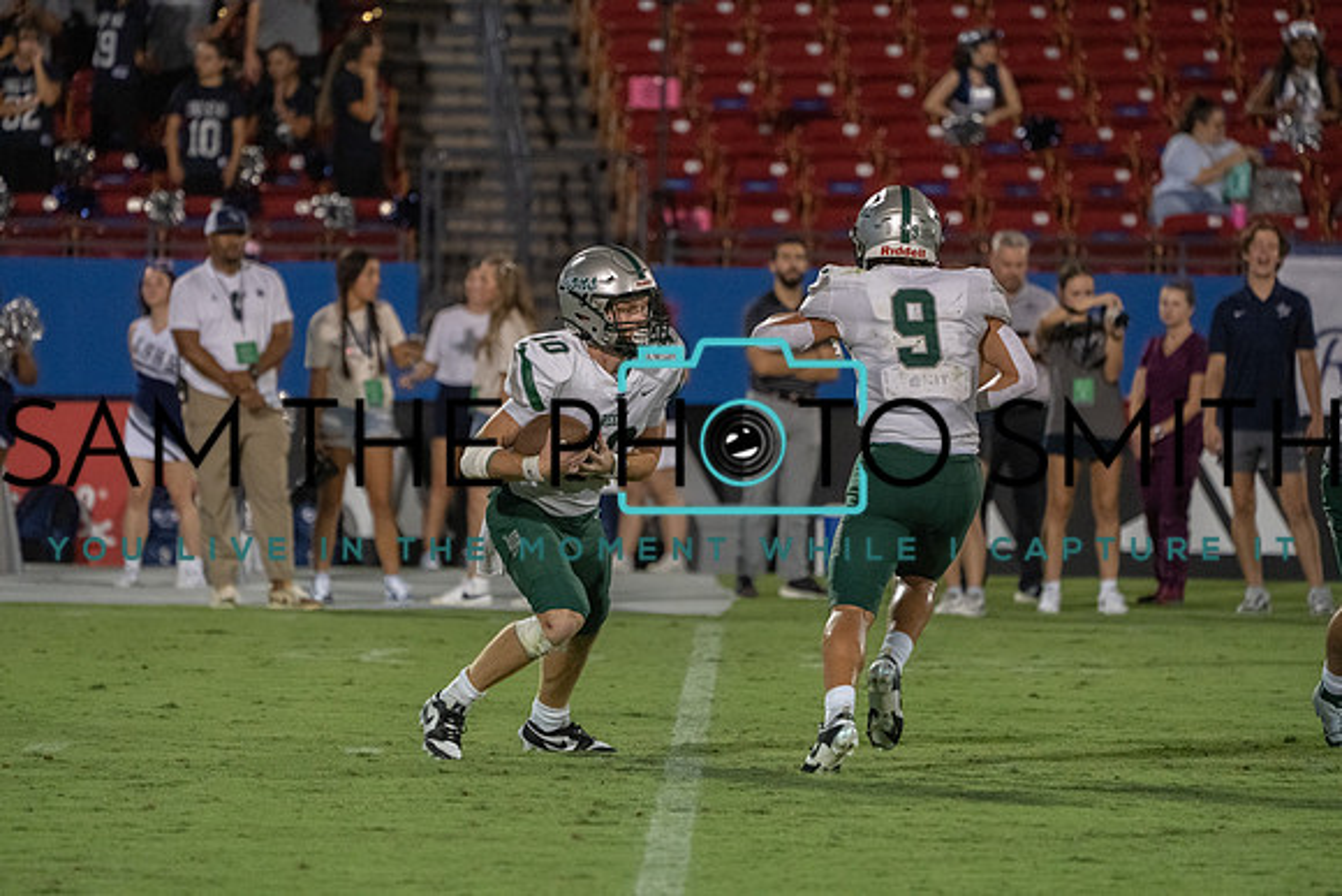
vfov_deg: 4.4
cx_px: 671
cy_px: 448
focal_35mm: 315
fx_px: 11745
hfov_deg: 6.5
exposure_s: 1/1000
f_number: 5.6
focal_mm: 315
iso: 8000
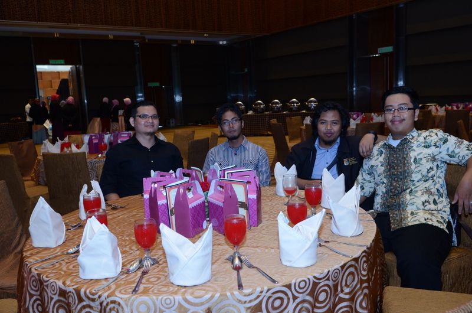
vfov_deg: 39.8
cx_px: 236
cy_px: 156
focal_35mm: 33
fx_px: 432
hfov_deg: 57.3
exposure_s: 1/60
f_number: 5
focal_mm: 22
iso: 1250
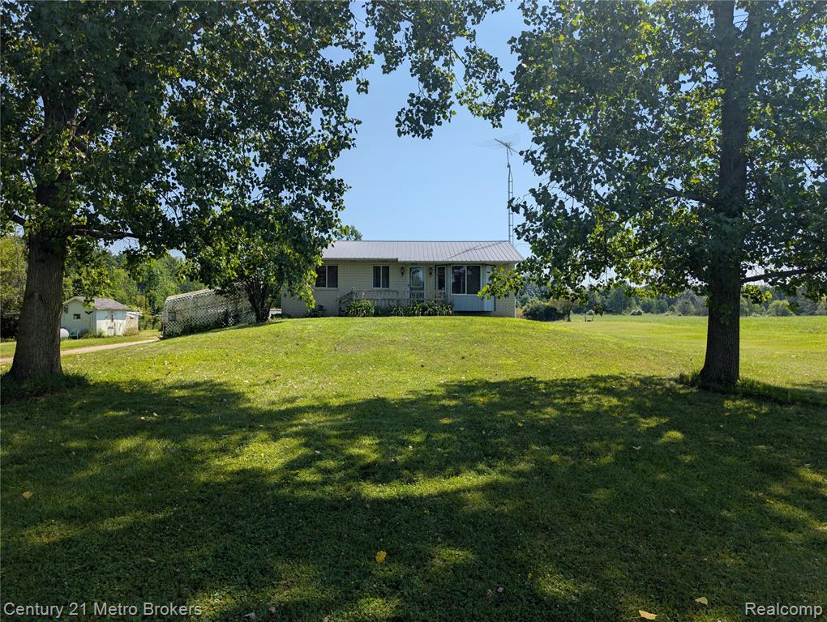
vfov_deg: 56.9
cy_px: 311
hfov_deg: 71.5
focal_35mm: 24
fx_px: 574
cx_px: 414
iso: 21
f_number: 1.68
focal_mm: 6.9
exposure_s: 1/1224
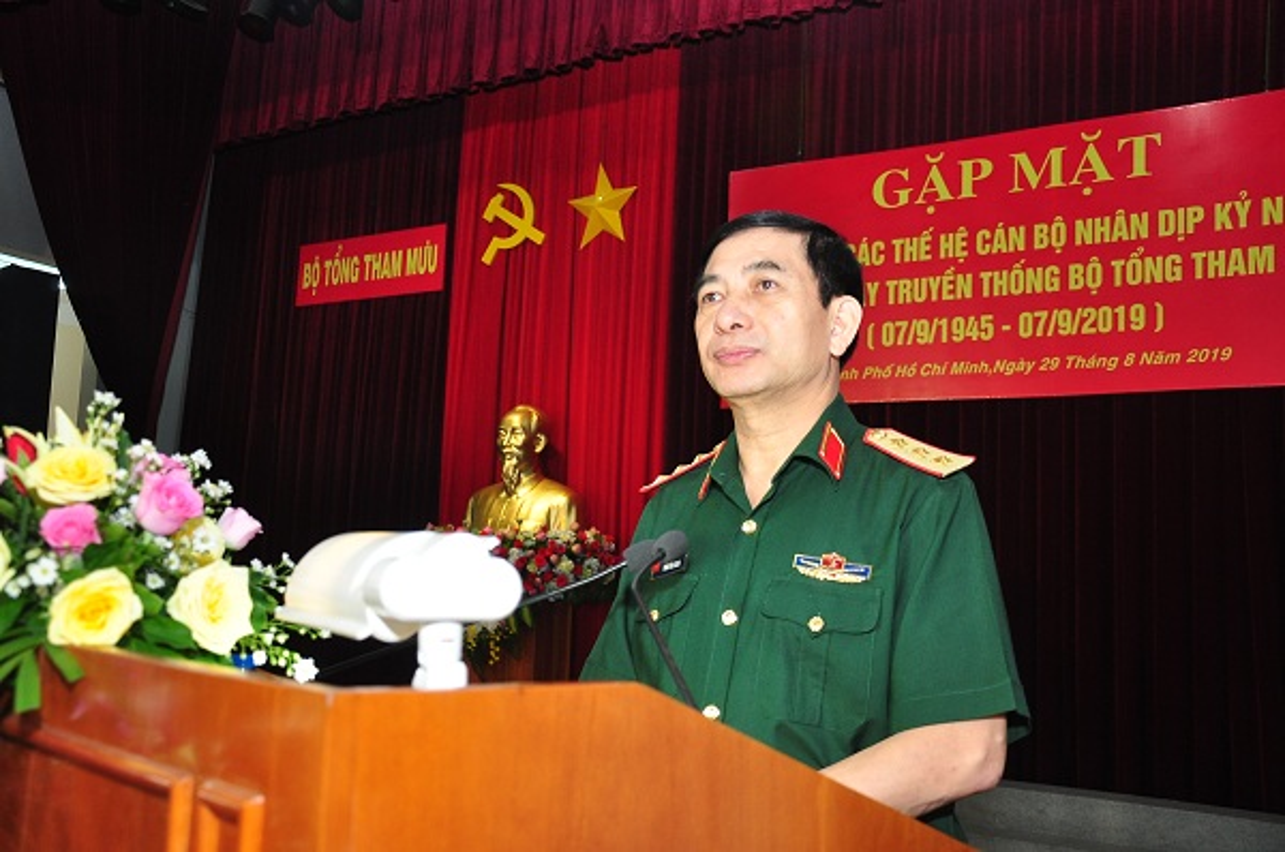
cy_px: 426
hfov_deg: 53.2
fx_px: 1283
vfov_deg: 36.8
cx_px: 642
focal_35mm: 36
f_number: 3.8
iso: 800
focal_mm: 24
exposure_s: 1/60
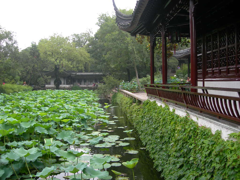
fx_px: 263
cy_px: 90
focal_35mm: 38
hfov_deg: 49.0
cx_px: 120
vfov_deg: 37.7
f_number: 2.8
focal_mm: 7.8
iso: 50
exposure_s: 1/167
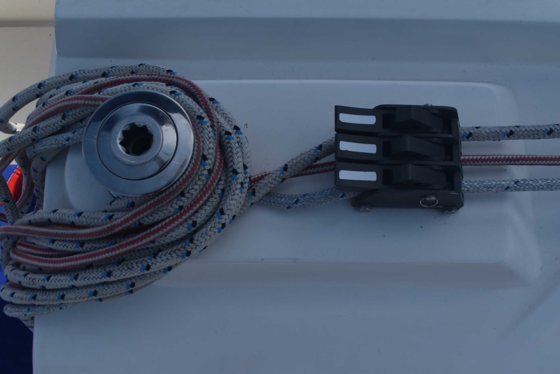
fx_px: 607
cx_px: 280
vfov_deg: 34.3
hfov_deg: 49.5
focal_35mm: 39
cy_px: 187
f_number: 9
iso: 200
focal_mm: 26
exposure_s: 1/320
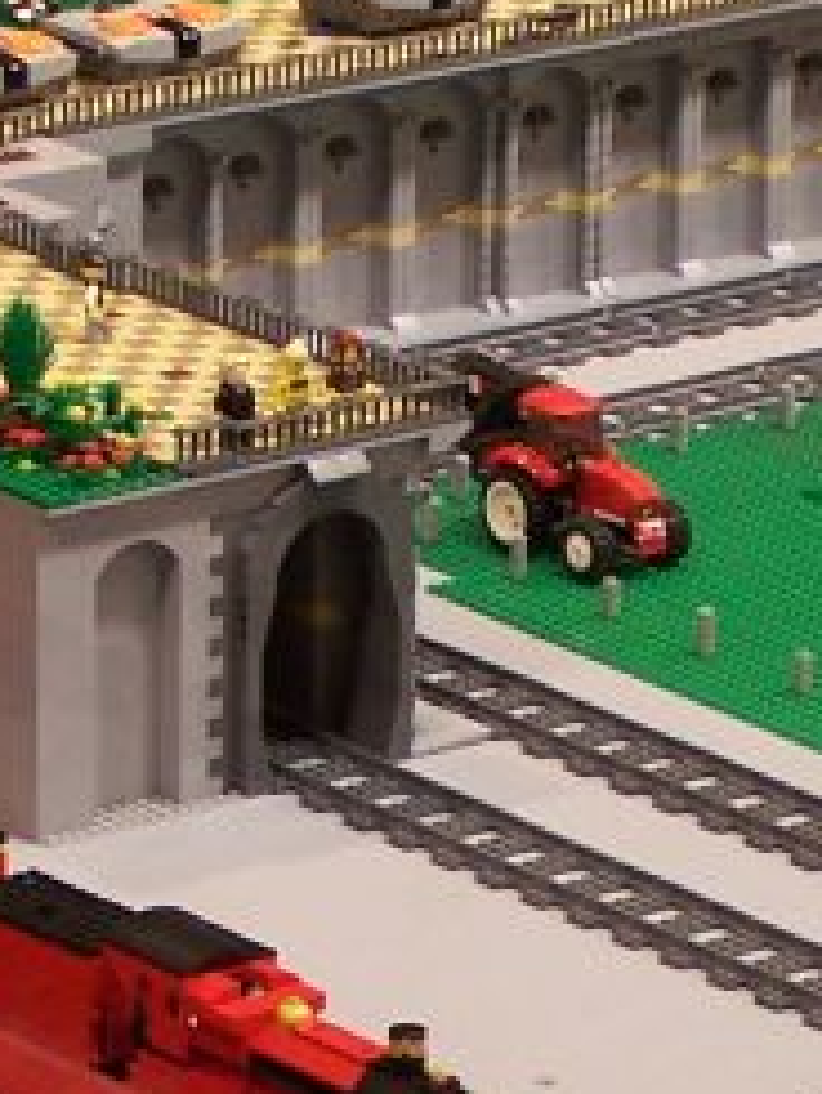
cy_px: 1402
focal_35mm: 280
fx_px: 8858
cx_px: 402
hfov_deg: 5.3
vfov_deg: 7.0
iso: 80
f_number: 3.2
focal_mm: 11.1
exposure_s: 1/2
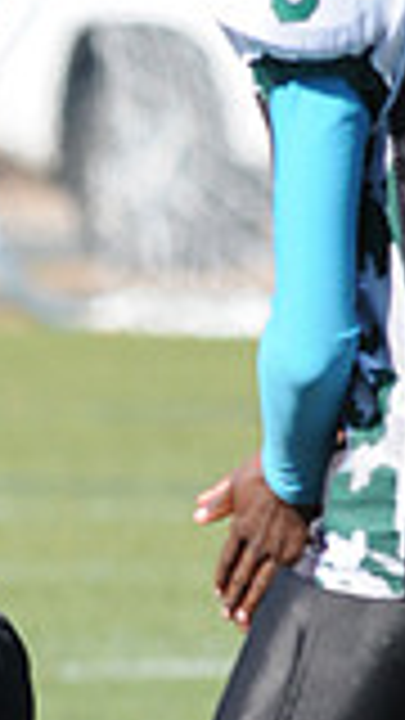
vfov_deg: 1.3
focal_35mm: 1711
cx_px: -416
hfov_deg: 0.7
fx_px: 32666
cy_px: 1017
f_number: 6.3
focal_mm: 300
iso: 200
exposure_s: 1/500
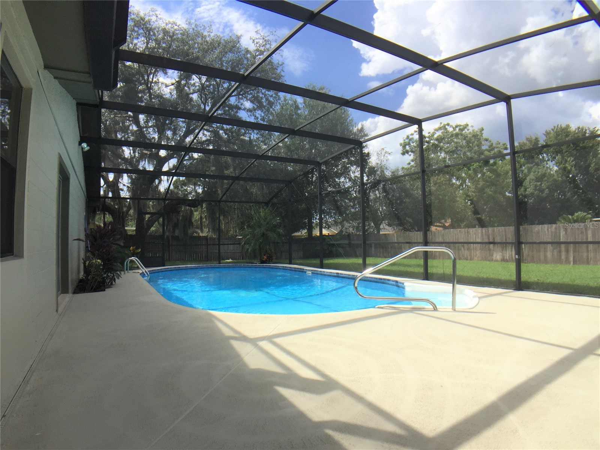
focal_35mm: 29
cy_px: 225
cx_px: 300
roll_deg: -0.9
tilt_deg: +2.7
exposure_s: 1/1364
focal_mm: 4.15
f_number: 2.2
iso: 32
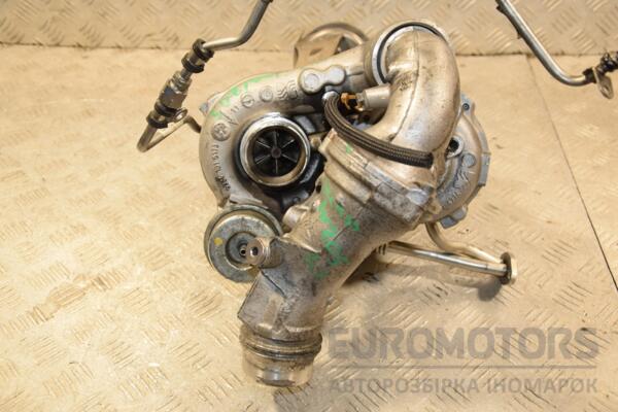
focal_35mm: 42
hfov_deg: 46.4
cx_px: 309
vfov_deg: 31.9
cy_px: 206
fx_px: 721
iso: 800
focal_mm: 28
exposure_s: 1/200
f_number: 5
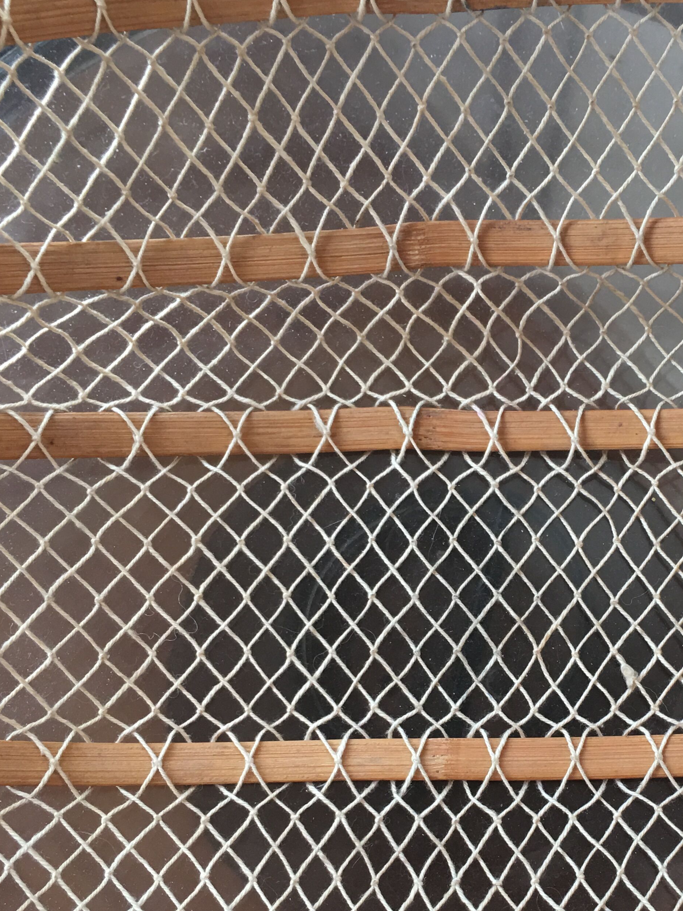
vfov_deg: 39.8
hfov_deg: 30.2
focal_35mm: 47
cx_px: 544
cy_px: 623
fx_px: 1236
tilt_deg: -81.0
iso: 32
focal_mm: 4.15
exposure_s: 1/17
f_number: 2.2
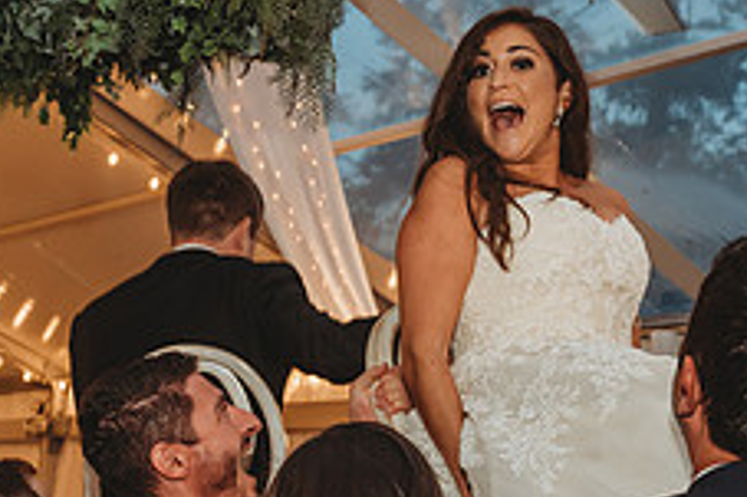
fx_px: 1493
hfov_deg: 28.1
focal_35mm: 72
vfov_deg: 18.8
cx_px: 434
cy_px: 351
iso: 1600
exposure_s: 1/200
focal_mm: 24
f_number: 5.6
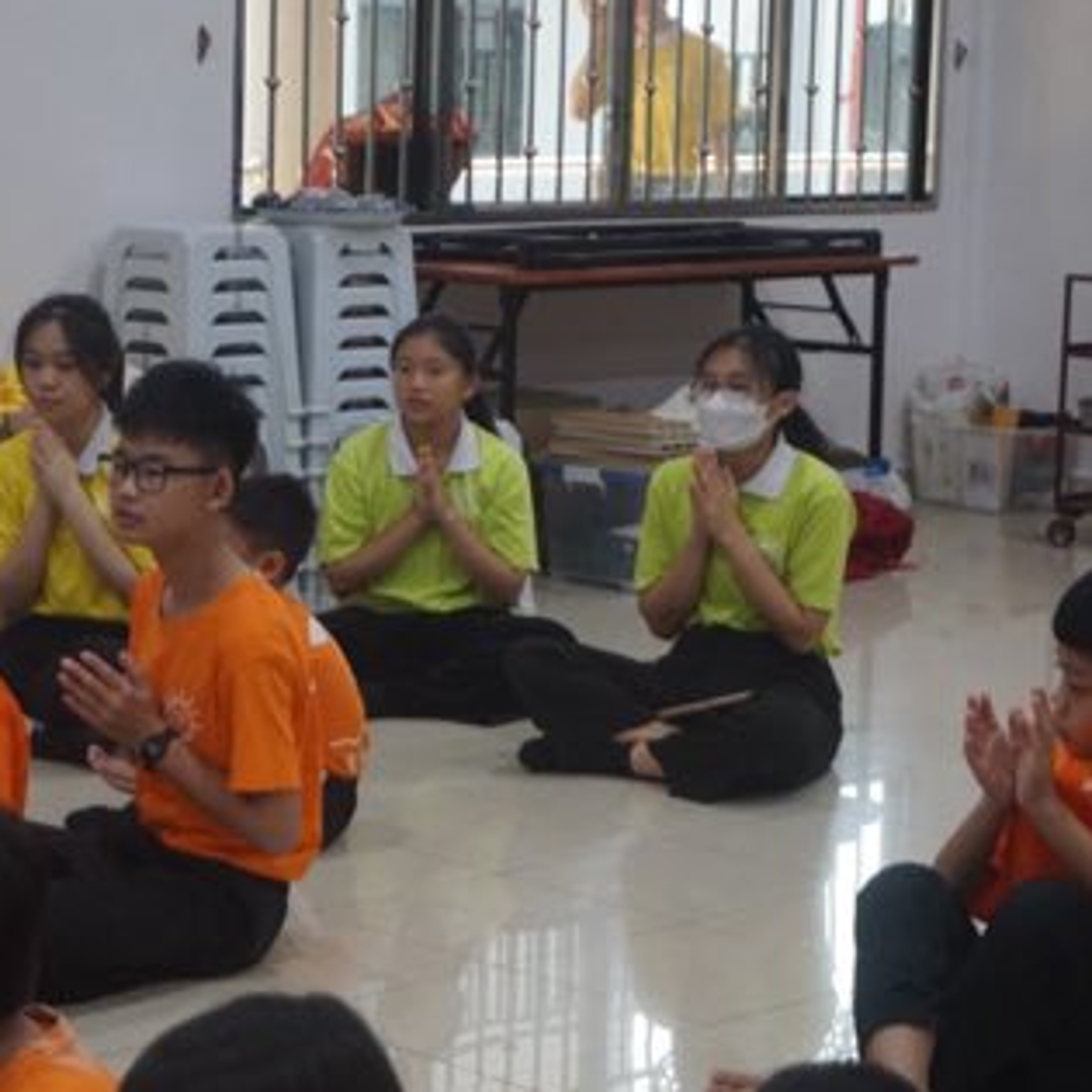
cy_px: 548
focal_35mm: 97
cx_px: 329
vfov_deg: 17.9
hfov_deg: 17.9
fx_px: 3462
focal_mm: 50
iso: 3200
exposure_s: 1/160
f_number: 5.6
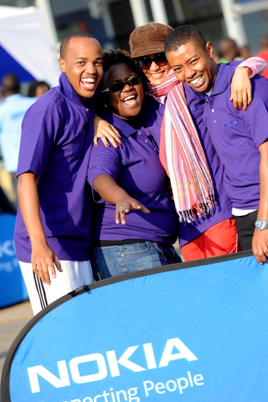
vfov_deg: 6.9
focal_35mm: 300
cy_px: 201
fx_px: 3356
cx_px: 134
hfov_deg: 4.6
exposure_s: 1/250
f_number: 8
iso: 250
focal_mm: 300
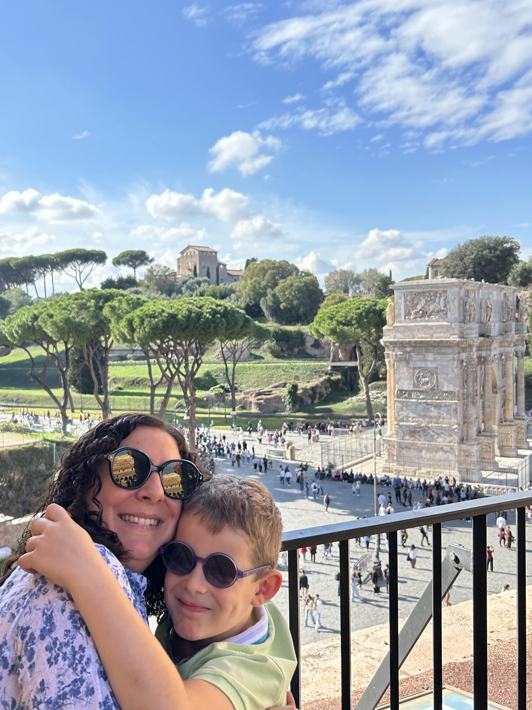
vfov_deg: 54.0
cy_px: 357
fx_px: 697
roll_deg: +0.5
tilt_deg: -2.6
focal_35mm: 34
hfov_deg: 41.6
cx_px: 220
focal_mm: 5.7
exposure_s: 1/2008
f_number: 1.5
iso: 50
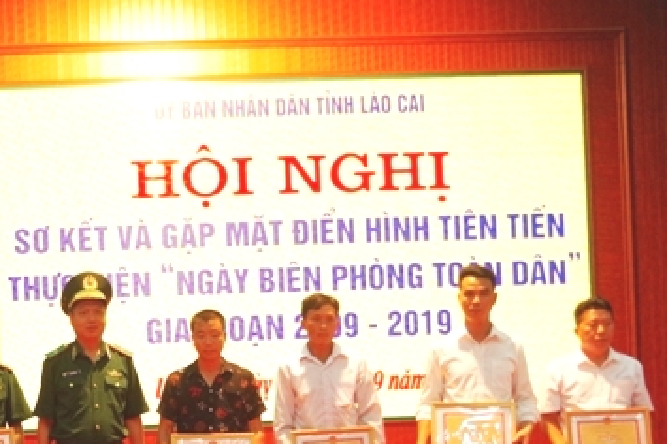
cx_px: 126
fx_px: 1297
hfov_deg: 28.2
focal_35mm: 70
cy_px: 477
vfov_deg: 18.8
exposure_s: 1/30
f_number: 4
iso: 800
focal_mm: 21
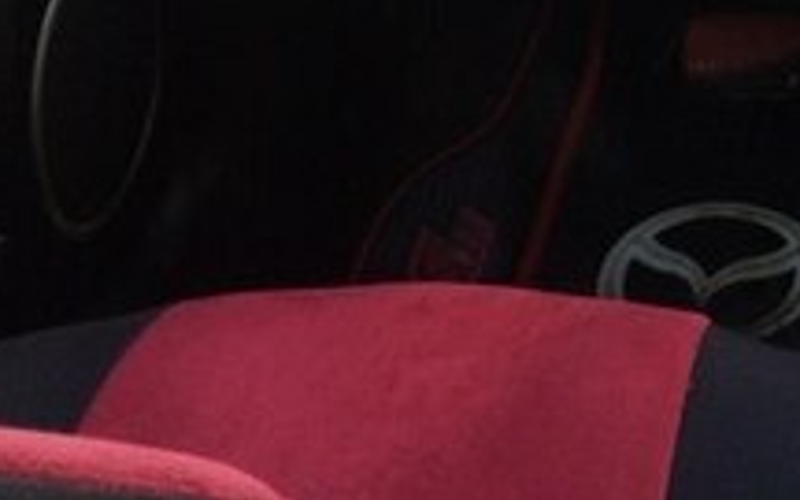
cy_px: -180
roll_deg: -0.5
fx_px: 2049
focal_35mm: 94
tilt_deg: -18.0
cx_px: 963
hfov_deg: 20.6
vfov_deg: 13.3
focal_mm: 4.15
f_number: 2.2
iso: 50
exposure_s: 1/100
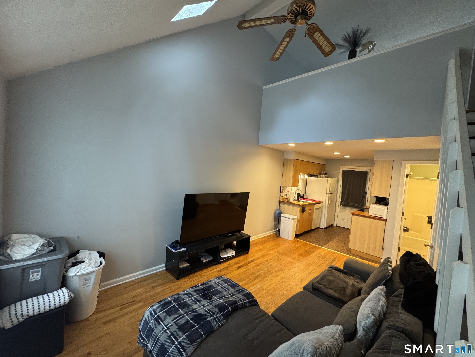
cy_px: 178
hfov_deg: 102.1
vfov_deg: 85.7
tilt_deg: -2.9
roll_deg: -4.3
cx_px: 238
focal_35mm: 14
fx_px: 192
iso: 500
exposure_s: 1/60
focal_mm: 2.22
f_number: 2.2
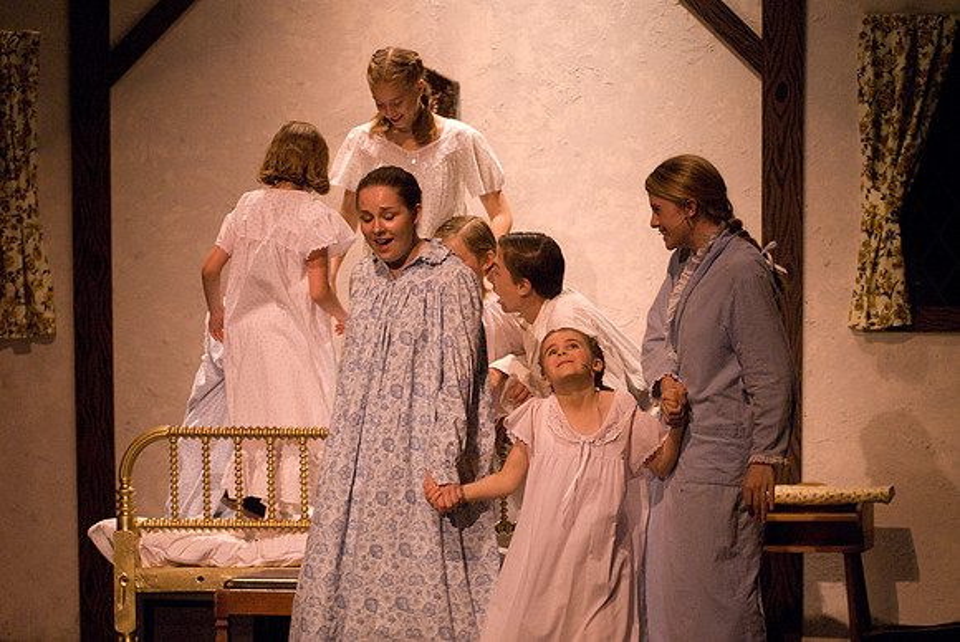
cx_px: 480
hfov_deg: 17.0
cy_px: 321
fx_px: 3203
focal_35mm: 120
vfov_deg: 11.4
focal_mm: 80
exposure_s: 1/160
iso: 1600
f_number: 2.8
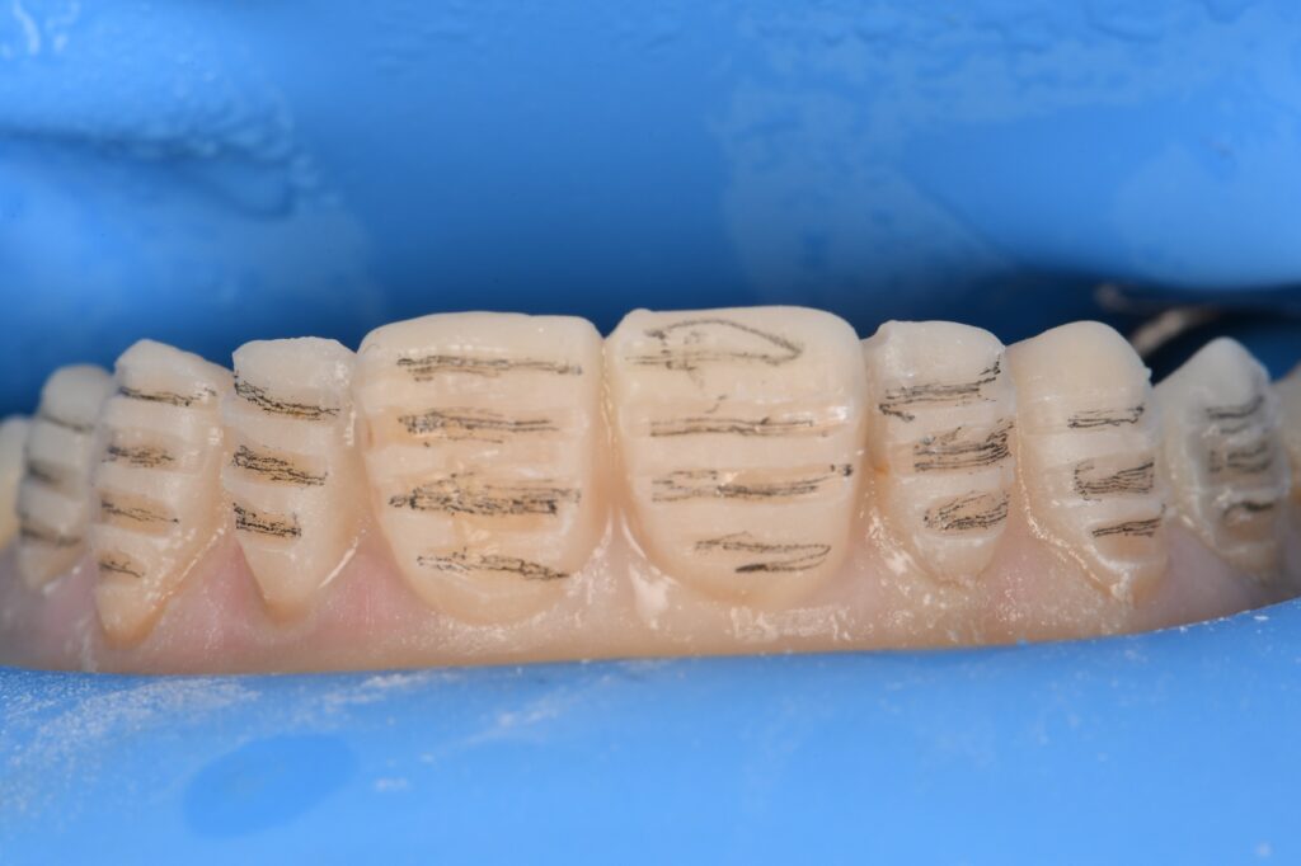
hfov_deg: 16.3
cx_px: 650
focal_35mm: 126
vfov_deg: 10.9
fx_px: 4552
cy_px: 433
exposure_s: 1/160
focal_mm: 105
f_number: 32
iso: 200
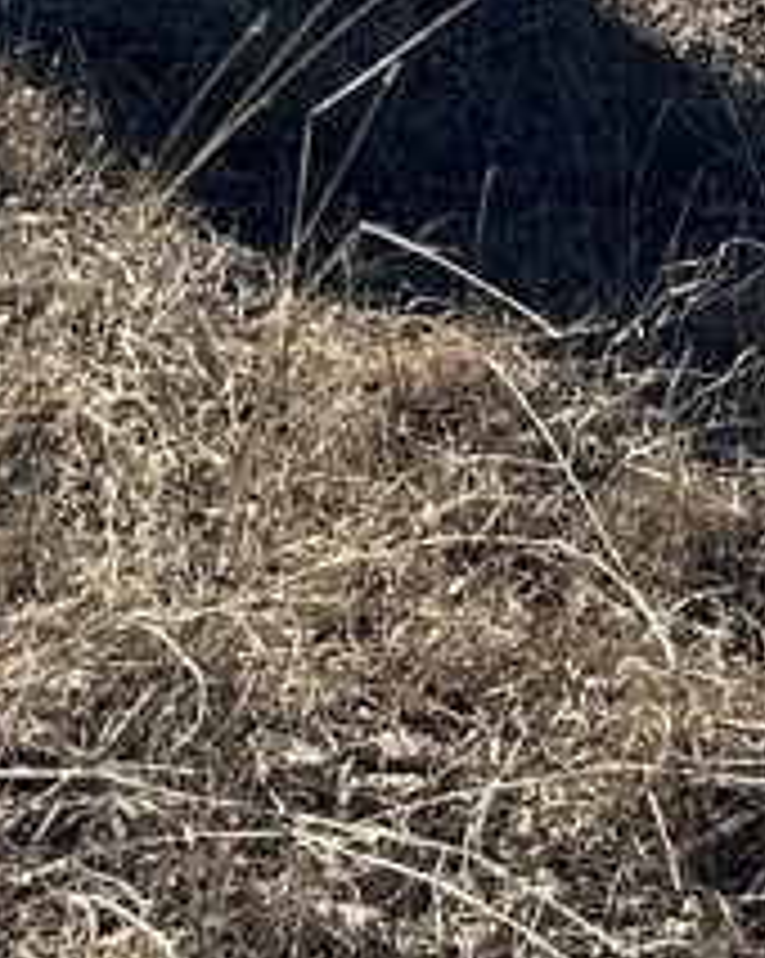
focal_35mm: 169
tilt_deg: -7.3
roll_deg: +0.2
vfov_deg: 10.3
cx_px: -1570
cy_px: -1124
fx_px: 4790
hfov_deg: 7.8
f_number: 1.78
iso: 80
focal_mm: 6.86
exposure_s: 1/7576
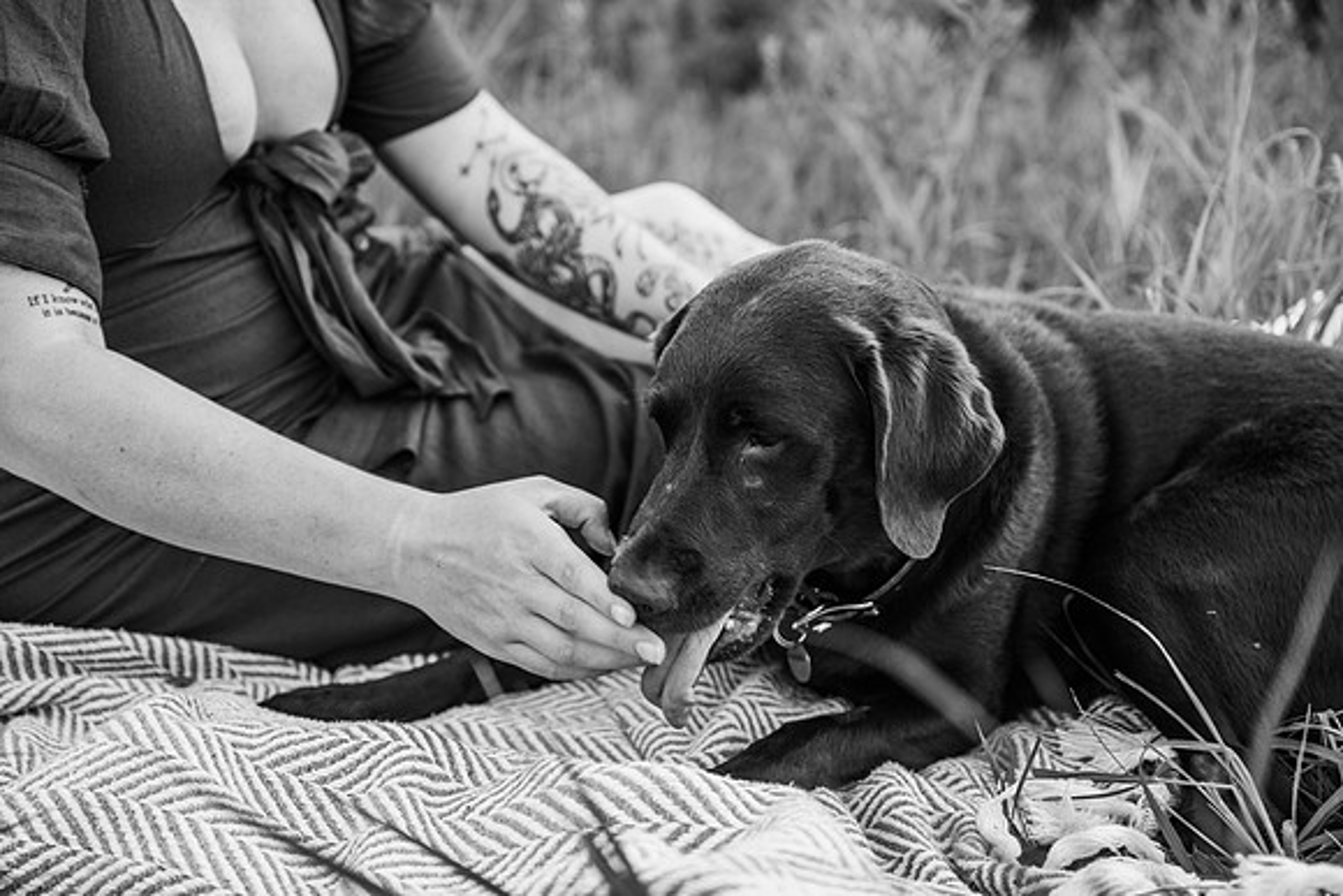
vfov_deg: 32.6
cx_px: 672
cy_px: 448
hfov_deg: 47.4
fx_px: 1530
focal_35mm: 41
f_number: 3.2
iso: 320
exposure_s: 1/500
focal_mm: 41
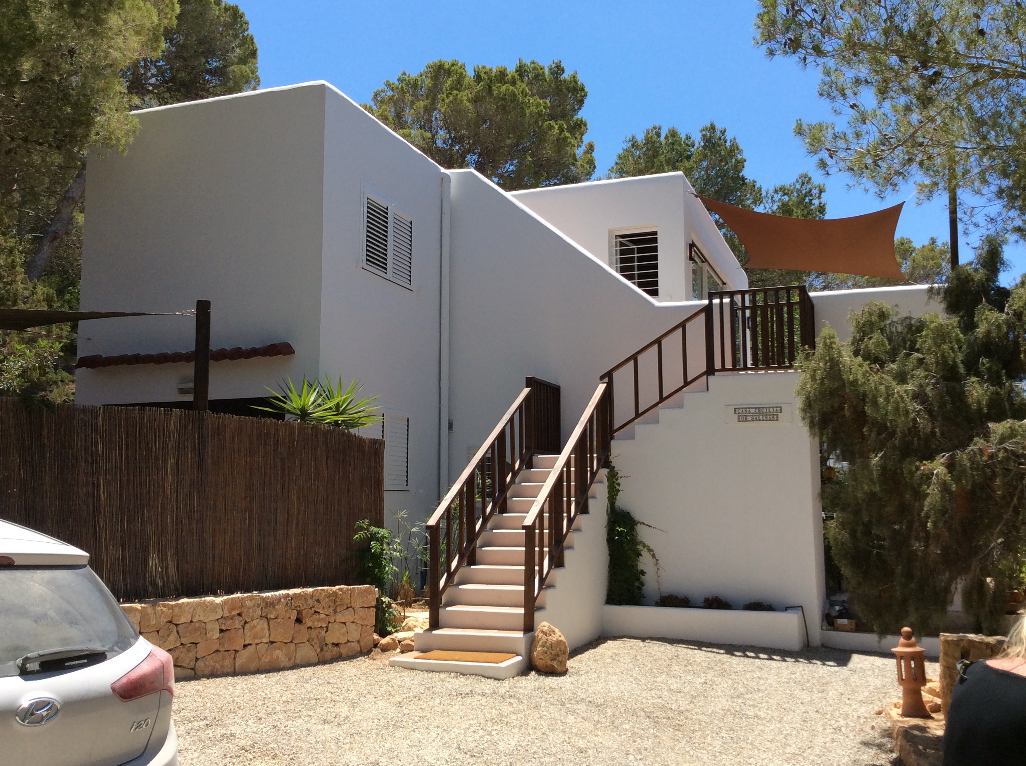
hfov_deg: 54.0
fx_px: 1006
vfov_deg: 41.7
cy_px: 381
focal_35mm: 34
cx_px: 527
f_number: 2.4
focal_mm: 3.3
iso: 32
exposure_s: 1/1217
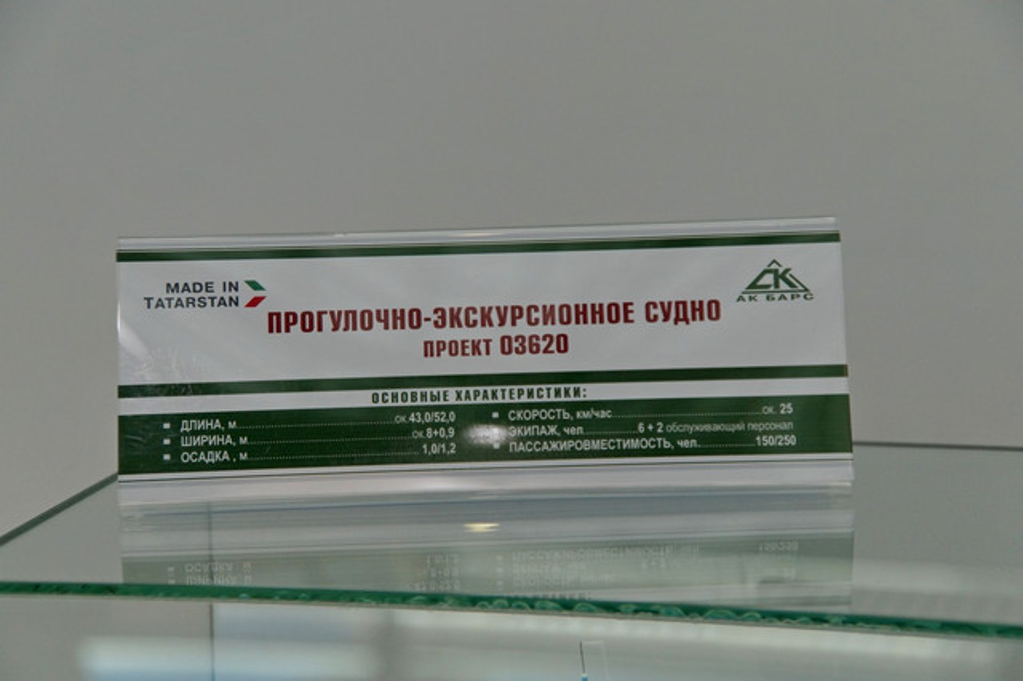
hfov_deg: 19.5
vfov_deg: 13.0
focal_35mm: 105
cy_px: 340
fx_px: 2982
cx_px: 512
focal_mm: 70
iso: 500
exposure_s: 1/160
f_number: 5.6
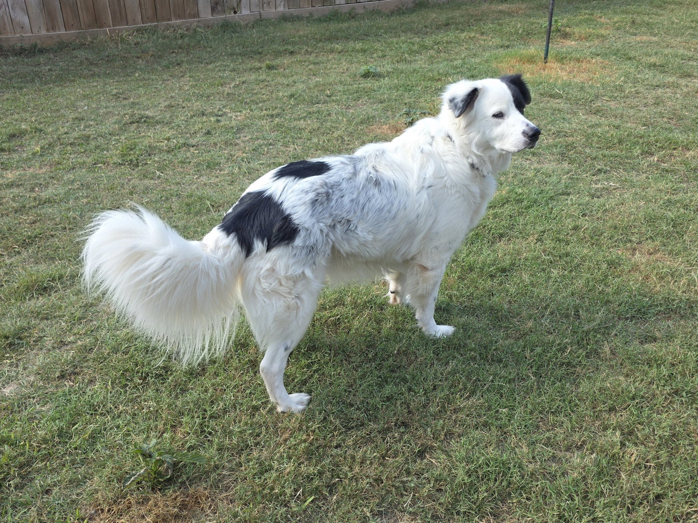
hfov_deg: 73.9
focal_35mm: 23
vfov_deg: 58.9
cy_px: 262
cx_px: 349
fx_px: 464
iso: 25
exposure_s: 1/370
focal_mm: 6.3
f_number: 1.7
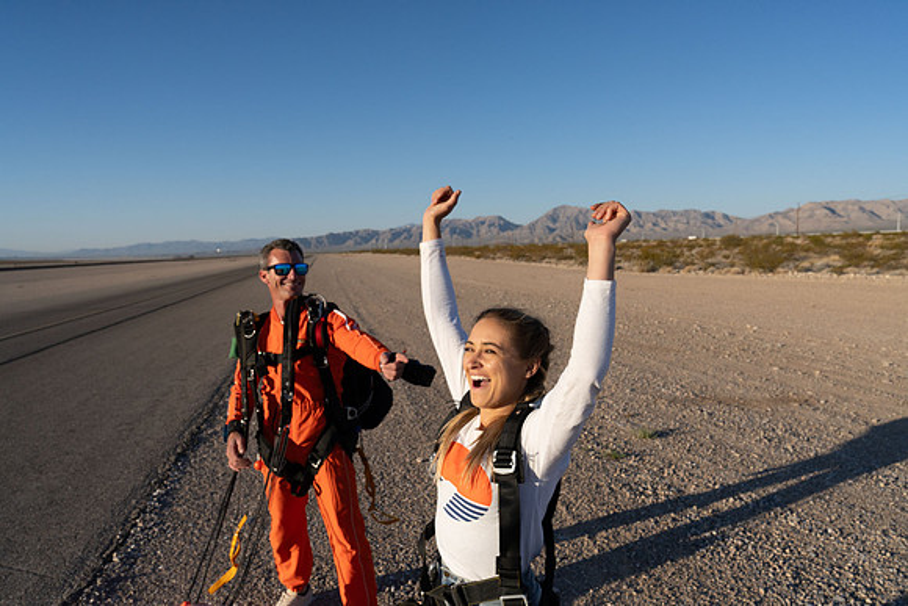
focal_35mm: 24
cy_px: 303
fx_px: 605
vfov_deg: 53.2
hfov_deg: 73.7
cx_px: 454
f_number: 9
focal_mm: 24
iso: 800
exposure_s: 1/2000
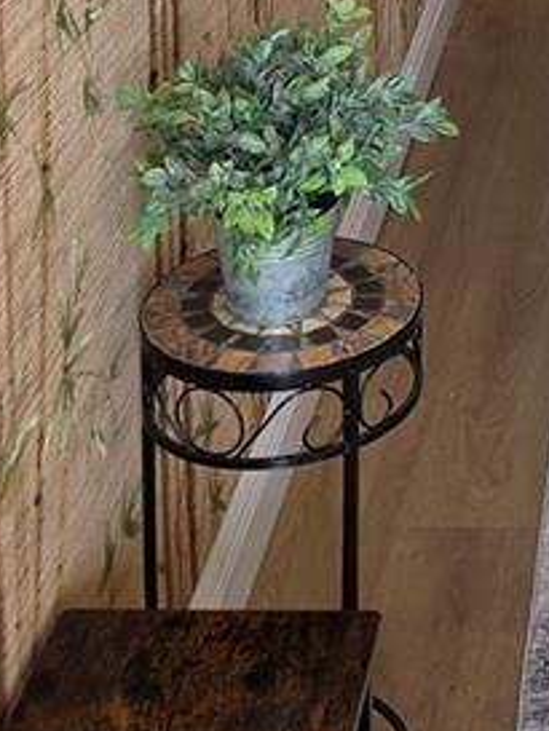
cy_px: -332
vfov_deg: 17.6
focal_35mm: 101
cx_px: 777
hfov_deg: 13.9
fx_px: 2134
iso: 40
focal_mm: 5.4
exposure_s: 1/120
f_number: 1.8
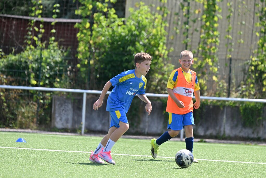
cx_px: 133
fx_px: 1847
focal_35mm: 250
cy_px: 89
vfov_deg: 5.5
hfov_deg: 8.2
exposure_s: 1/1600
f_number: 5.6
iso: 450
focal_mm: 250
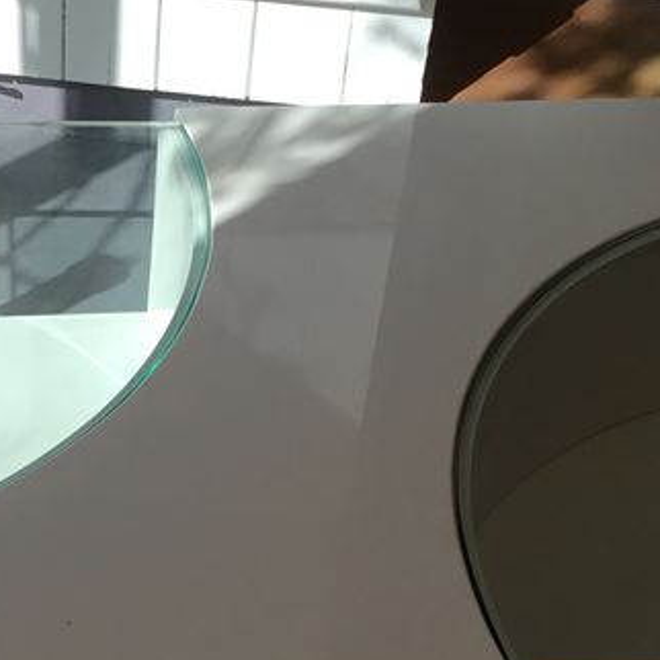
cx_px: 213
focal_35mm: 85
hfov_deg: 20.3
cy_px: 568
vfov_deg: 20.1
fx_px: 1834
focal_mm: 3.3
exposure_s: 1/578
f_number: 2.4
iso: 25
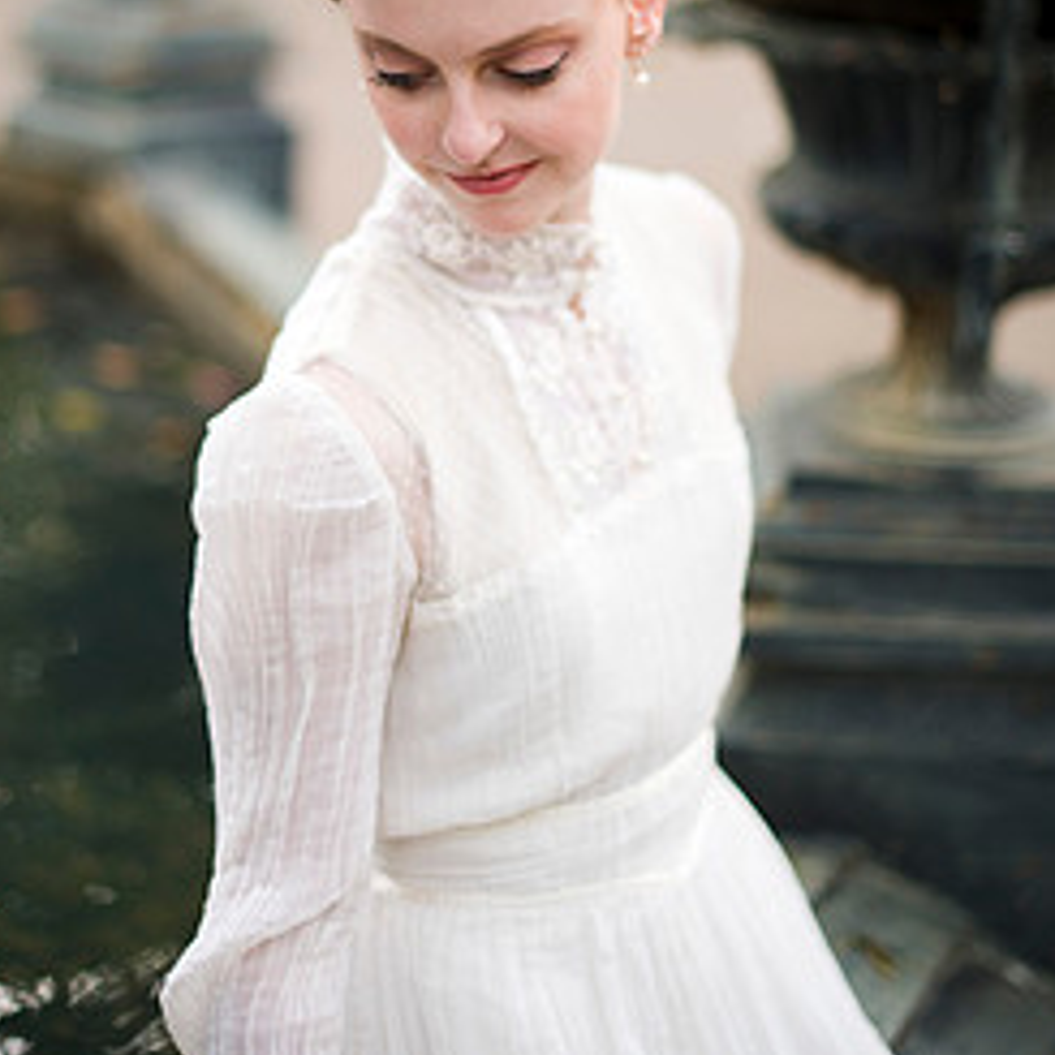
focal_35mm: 78
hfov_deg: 22.2
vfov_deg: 22.0
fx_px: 2690
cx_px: 448
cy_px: 297
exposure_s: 1/250
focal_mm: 50
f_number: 1.4
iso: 200
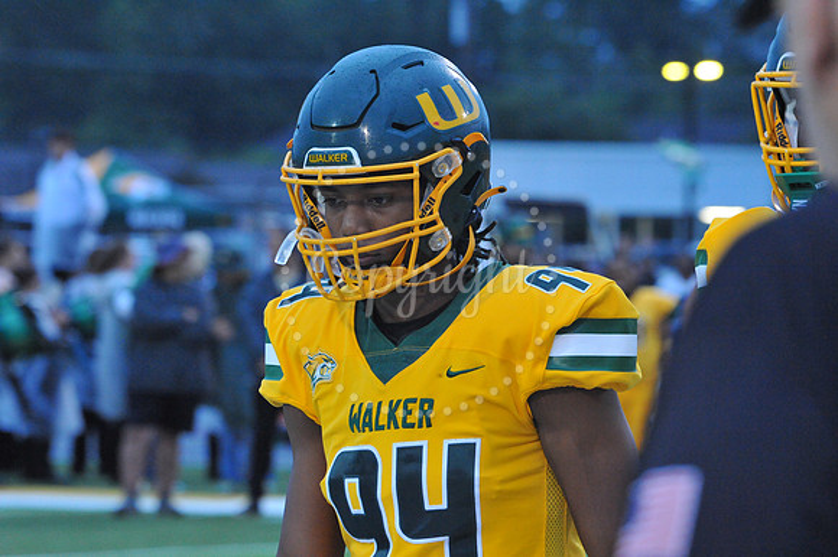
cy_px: 278
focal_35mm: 260
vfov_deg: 5.3
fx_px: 6049
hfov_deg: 7.9
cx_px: 419
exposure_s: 1/200
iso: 6400
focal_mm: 260
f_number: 11
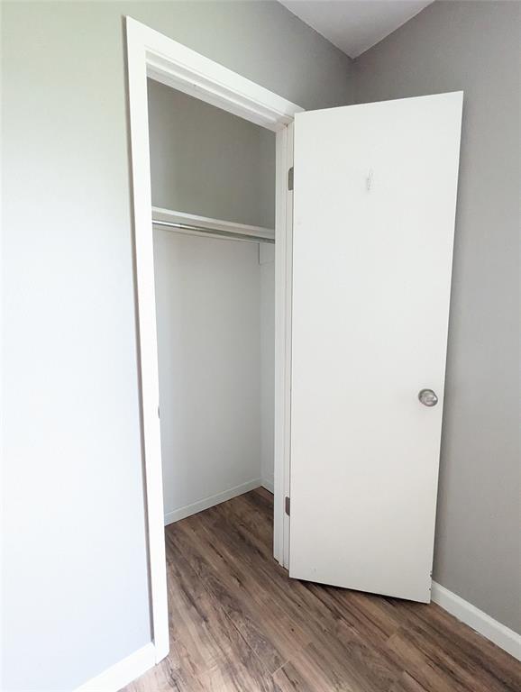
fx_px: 320
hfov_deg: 78.2
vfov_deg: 94.4
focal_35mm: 16
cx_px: 260
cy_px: 346
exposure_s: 1/21.1
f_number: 2.2
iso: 2885
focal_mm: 2.35
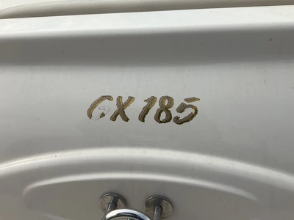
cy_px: 110
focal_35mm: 29
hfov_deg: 61.7
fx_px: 246
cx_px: 147
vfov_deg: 48.2
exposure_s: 1/2058
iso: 25
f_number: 1.8
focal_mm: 3
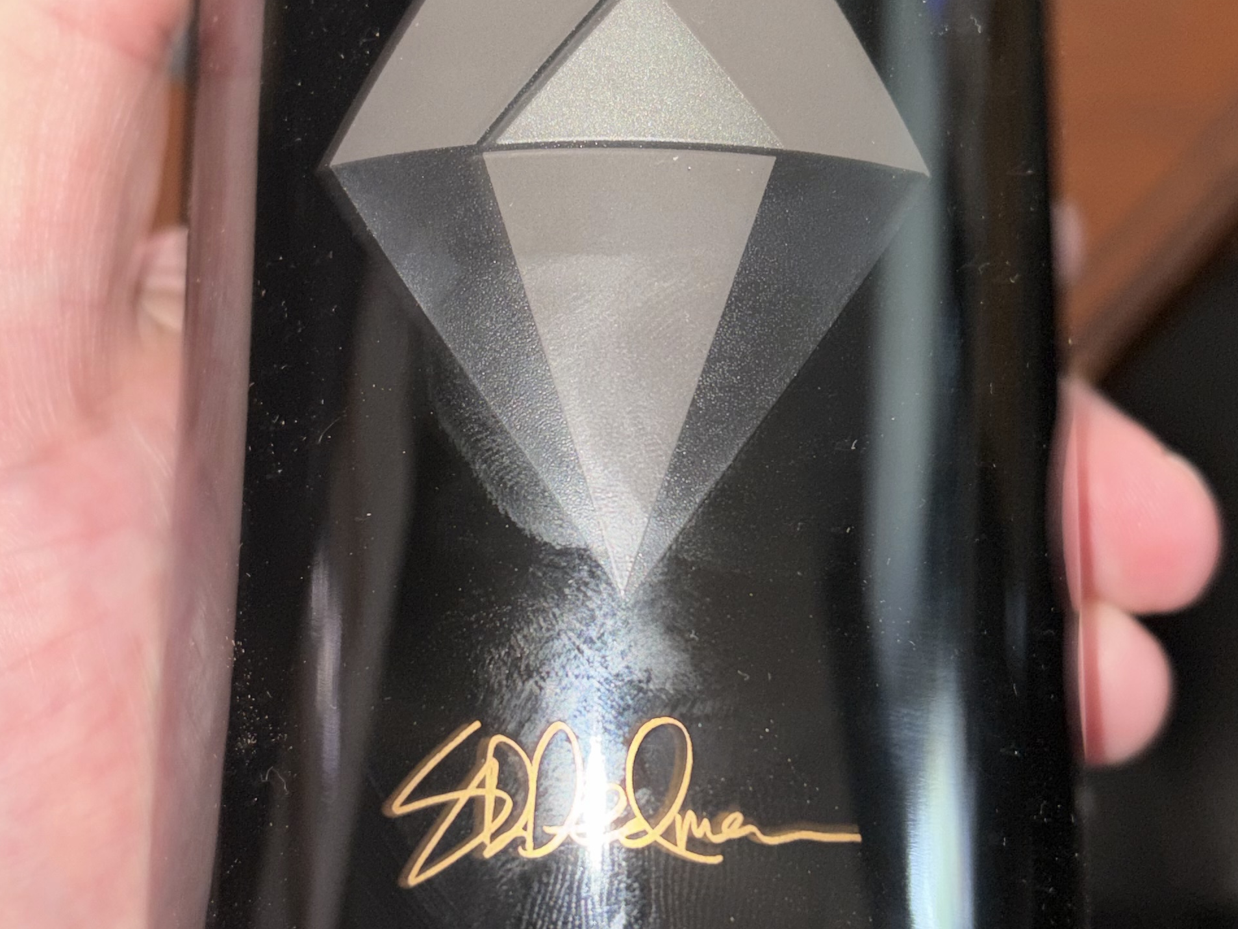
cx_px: 605
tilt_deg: -39.9
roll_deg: -0.1
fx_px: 1967
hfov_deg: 34.9
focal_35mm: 55
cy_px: 441
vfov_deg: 26.6
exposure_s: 1/4
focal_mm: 5.96
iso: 32
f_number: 1.6
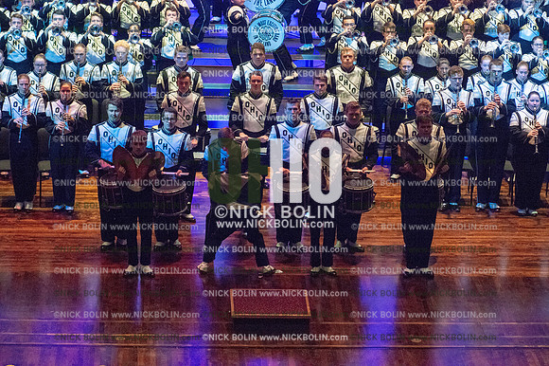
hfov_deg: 14.7
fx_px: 2134
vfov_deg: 9.8
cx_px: 274
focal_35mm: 140
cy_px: 183
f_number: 5.6
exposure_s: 1/250
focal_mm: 140
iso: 8000
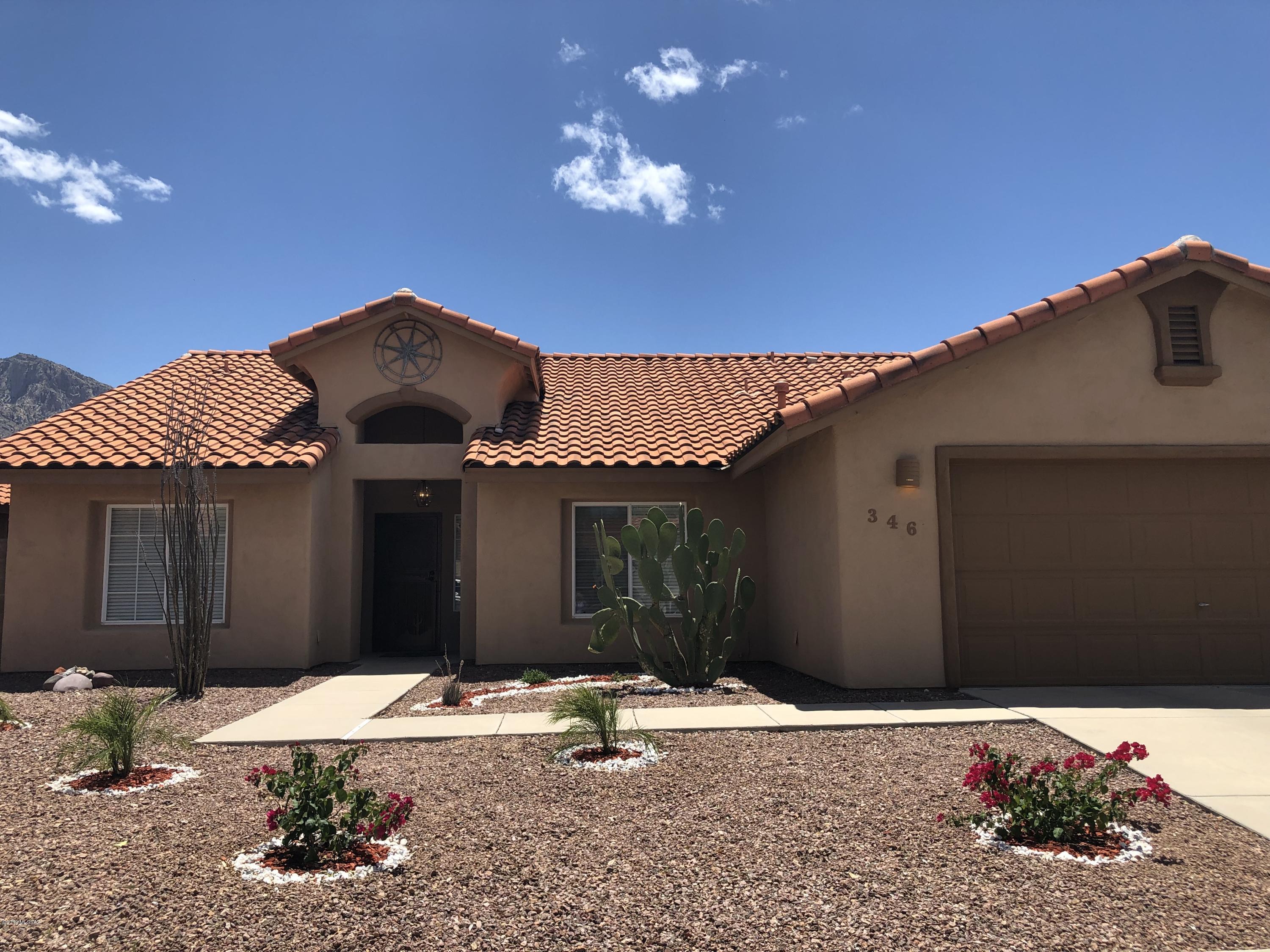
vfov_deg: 49.7
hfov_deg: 63.4
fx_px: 1027
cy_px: 476
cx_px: 635
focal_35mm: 28
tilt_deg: +6.3
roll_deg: -1.0
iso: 20
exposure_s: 1/2000
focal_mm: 3.99
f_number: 1.8
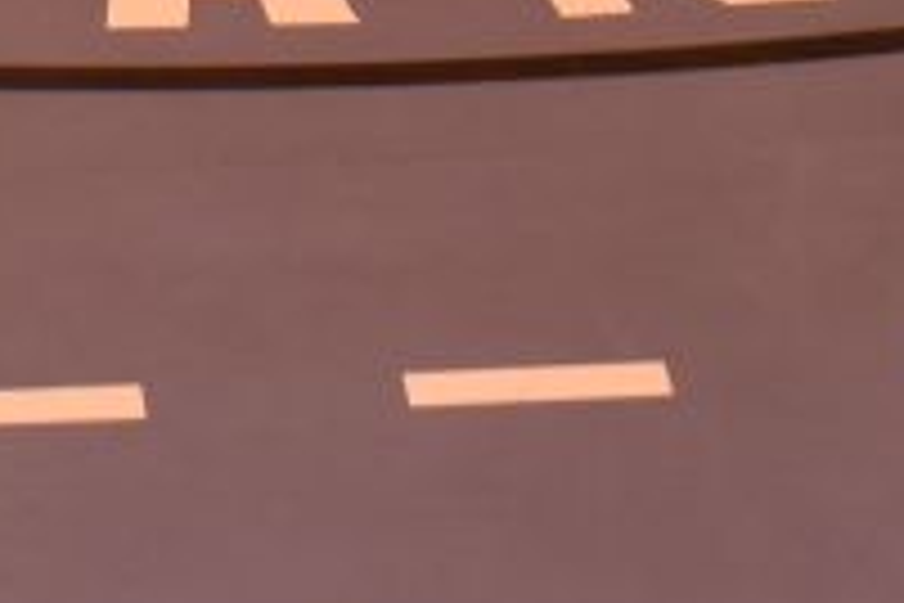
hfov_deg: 7.7
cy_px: -1400
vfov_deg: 4.8
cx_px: 76
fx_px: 6729
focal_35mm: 268
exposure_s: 1/80
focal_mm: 24
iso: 800
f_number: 4.5
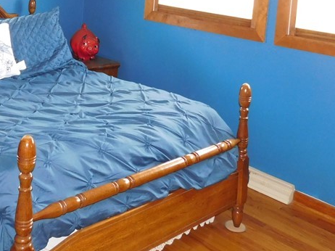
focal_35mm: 51
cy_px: -4
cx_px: 91
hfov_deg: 36.8
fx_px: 493
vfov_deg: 26.9
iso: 250
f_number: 3
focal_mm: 4
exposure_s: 1/30
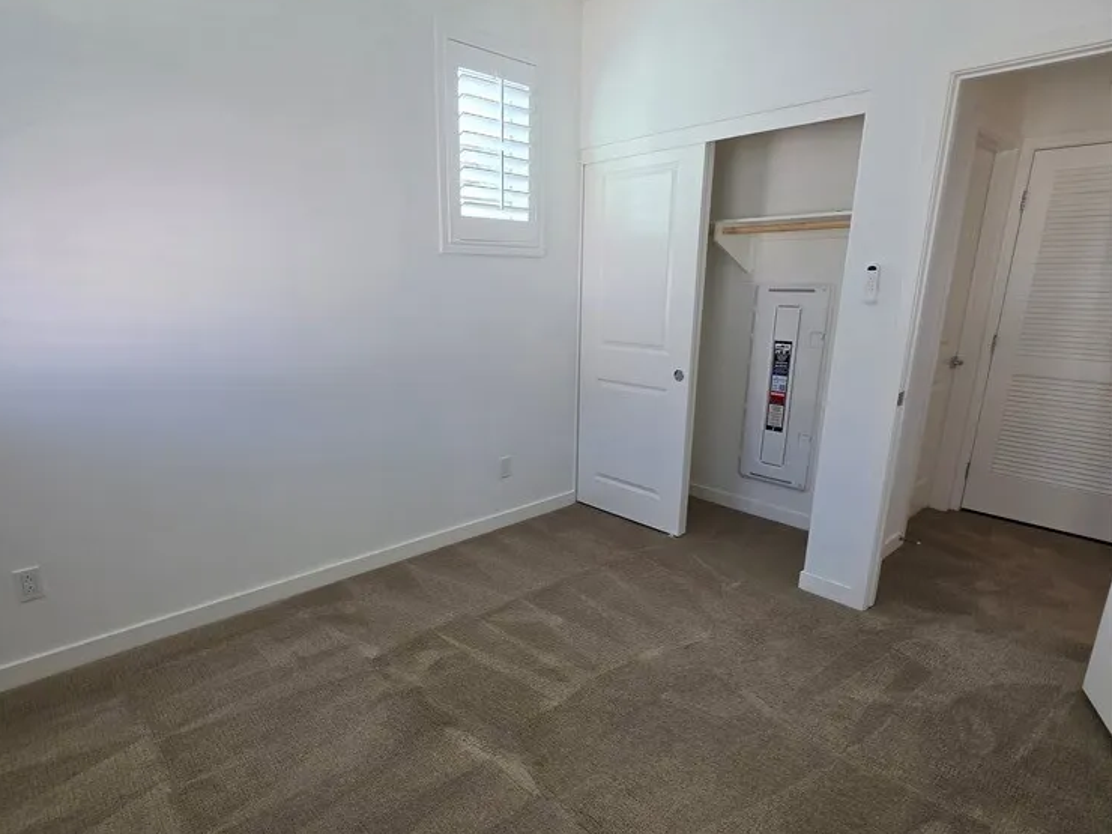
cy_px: 460
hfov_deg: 87.7
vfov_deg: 71.4
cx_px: 538
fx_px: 578
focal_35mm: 18
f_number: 1.9
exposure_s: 1/120
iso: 40
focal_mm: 2.2
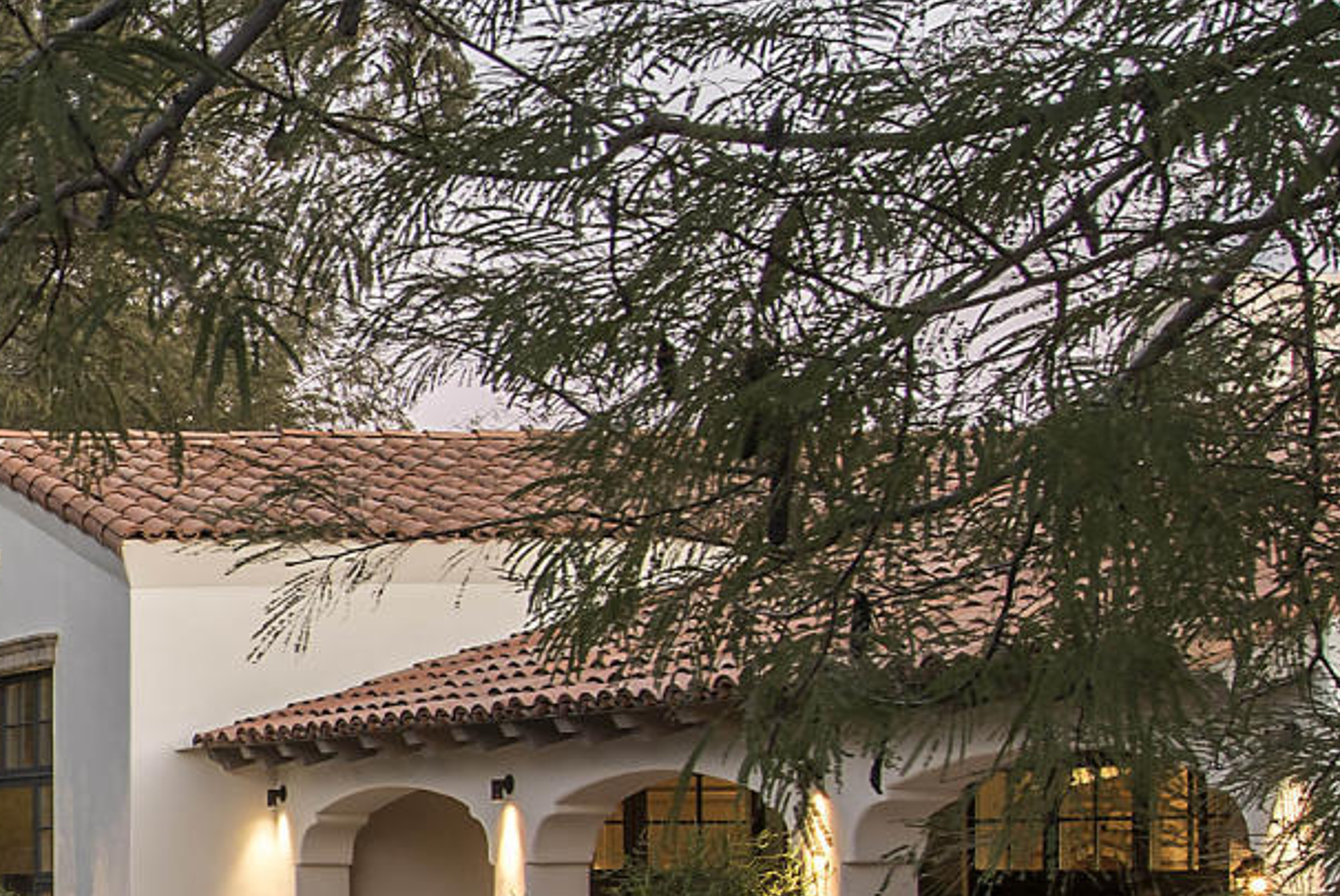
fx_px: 3501
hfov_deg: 17.5
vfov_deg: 14.4
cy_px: 850
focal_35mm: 94
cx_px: -1086
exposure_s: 1
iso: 100
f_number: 11
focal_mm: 19
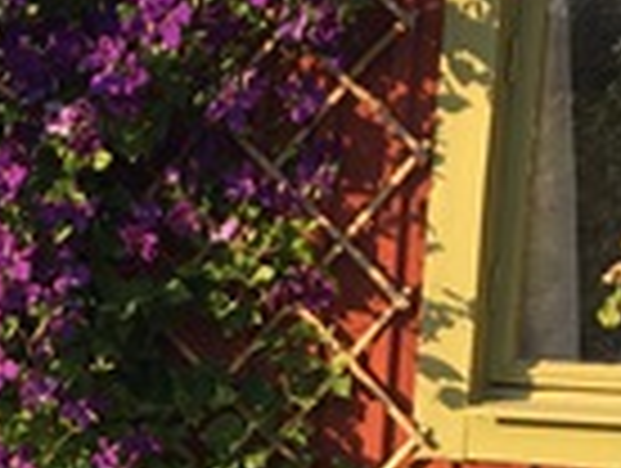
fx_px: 2282
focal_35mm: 127
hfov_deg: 14.9
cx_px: -133
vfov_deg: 11.4
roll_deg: +0.2
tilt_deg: -7.9
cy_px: 585
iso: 25
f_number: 2.2
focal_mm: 4.15
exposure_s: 1/499
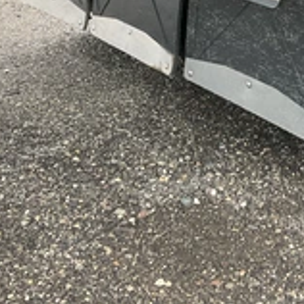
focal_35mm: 65
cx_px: 279
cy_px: 50
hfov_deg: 25.6
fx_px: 646
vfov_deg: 25.9
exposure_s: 1/79
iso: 64
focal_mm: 3
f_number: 1.8
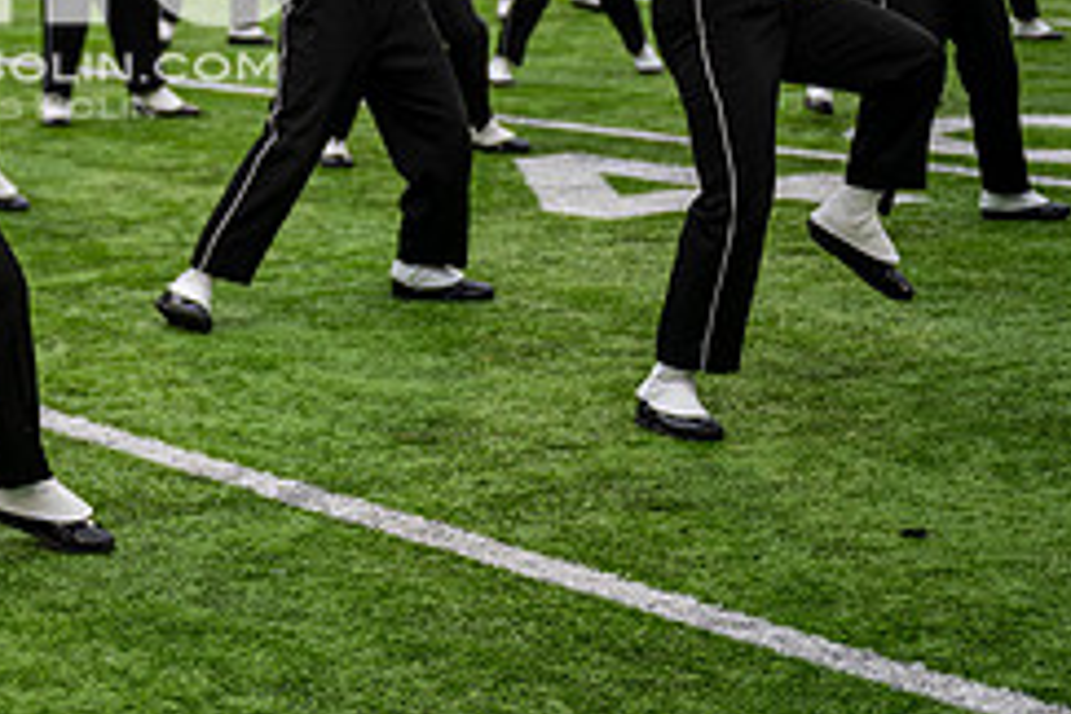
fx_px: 3332
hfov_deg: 17.8
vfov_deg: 12.0
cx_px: -26
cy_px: -90
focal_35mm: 112
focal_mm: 47
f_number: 2.8
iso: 100
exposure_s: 1/500
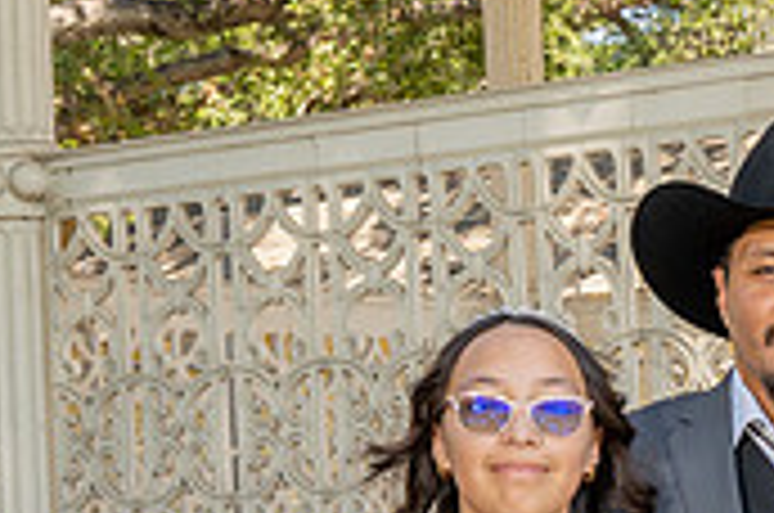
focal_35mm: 174
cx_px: 993
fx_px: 3734
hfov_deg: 11.5
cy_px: 662
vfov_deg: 7.8
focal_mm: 28.3
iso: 125
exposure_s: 1/200
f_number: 4.5
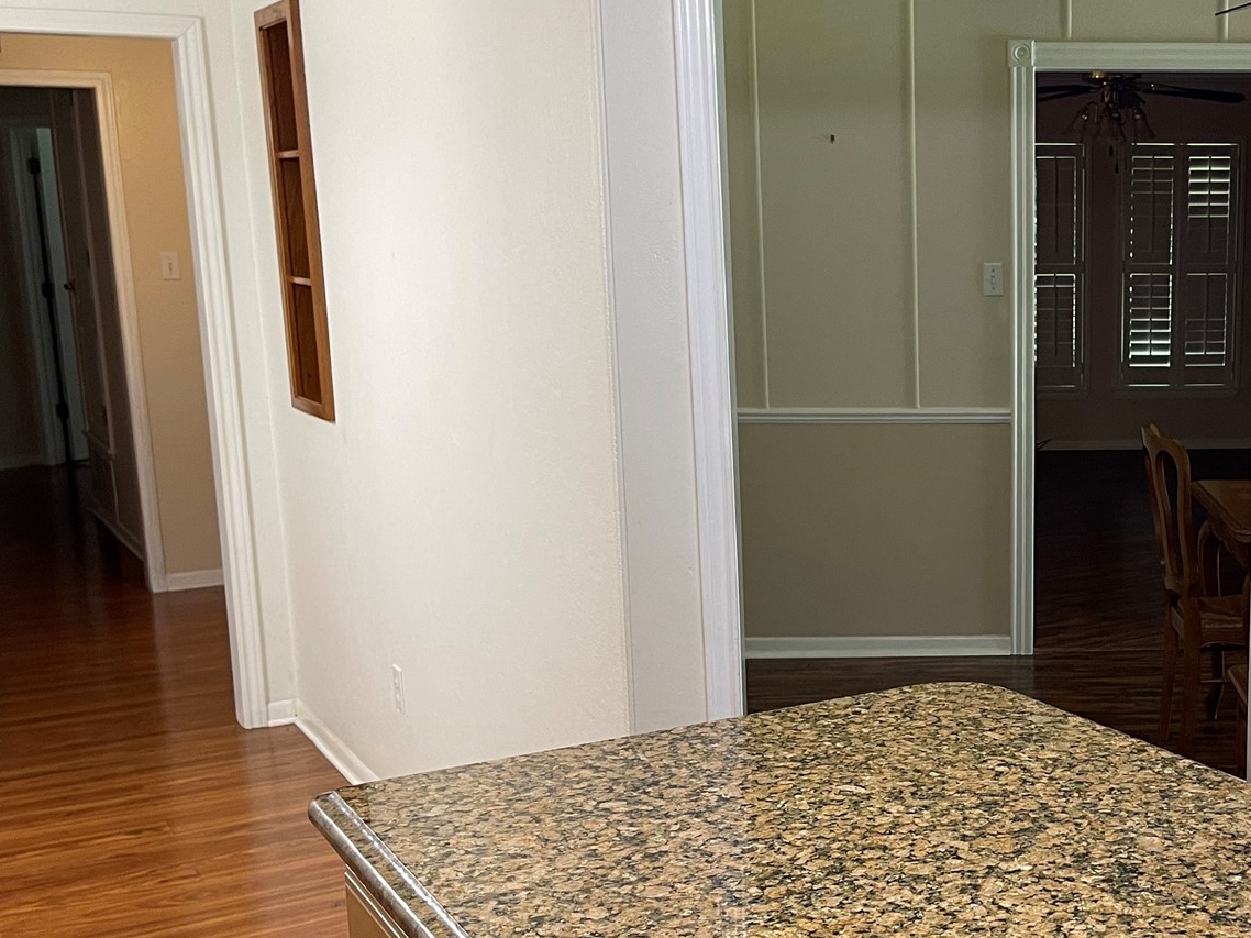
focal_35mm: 45
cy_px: 585
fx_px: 1626
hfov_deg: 40.1
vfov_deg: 32.0
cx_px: 1027
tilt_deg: -13.1
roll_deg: -0.6
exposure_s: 1/60
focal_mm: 5.1
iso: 125
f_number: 1.6
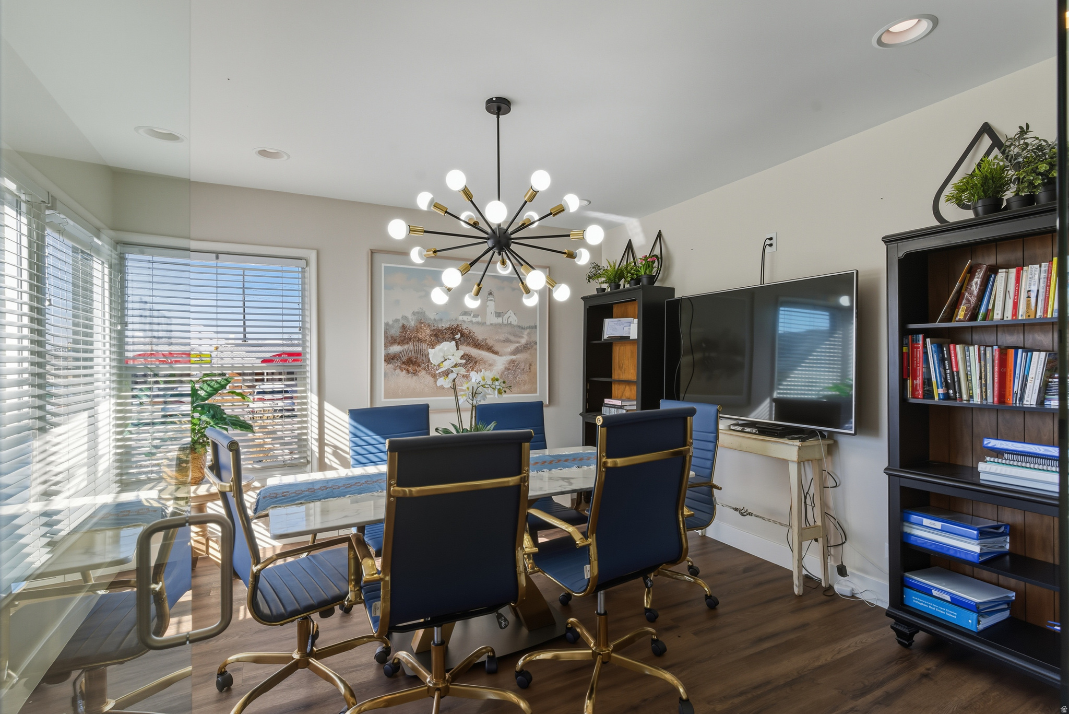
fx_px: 505
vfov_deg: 70.5
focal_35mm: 17
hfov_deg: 93.3
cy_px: 357
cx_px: 534
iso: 100
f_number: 8
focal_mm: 17
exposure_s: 1/200
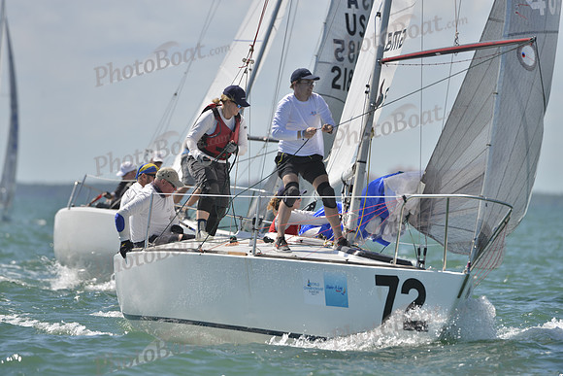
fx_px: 6257
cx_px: 282
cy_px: 188
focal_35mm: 400
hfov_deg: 5.2
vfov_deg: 3.4
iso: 200
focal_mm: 400
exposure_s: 1/1250
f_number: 6.3
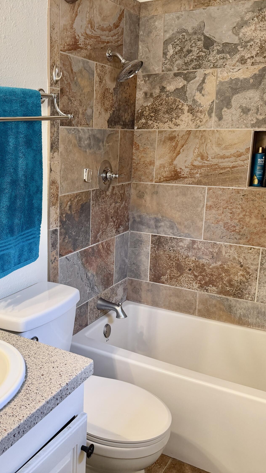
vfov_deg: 56.6
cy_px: 236
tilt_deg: -13.9
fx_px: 439
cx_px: 63
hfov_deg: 33.0
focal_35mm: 35
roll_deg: +0.7
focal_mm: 6.76
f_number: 1.78
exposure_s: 1/60
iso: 200
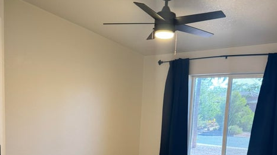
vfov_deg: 31.5
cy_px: 135
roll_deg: -3.2
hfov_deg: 55.3
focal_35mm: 36
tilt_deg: -6.0
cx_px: 142
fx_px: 264
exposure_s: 1/60
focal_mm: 6.76
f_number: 1.78
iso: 250
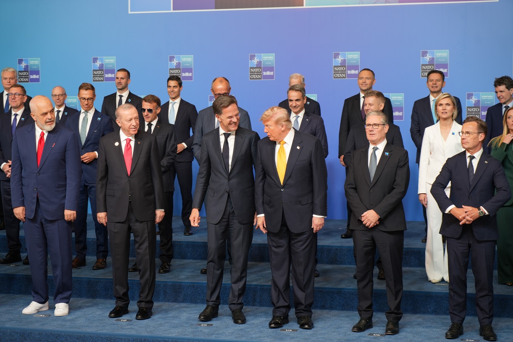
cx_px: 256
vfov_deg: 19.5
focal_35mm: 70
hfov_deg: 28.8
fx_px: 997
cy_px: 171
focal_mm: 70
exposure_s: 1/80
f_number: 4
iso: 250
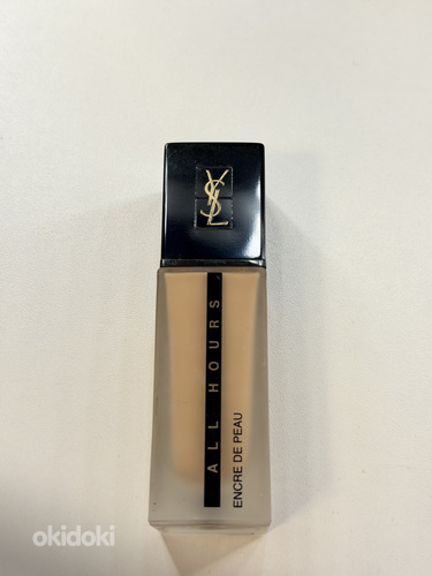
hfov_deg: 30.3
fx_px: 799
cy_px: 288
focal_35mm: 48
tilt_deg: -68.5
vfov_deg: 39.7
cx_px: 216
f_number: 1.78
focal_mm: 6.76
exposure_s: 1/50
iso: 160
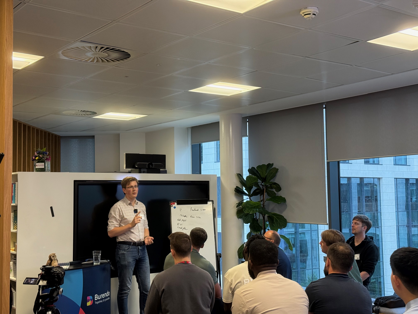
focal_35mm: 48
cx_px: 209
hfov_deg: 39.7
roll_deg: +0.4
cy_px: 157
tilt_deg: +3.6
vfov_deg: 30.3
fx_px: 580
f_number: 1.78
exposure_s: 1/66
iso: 200
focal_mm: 6.76
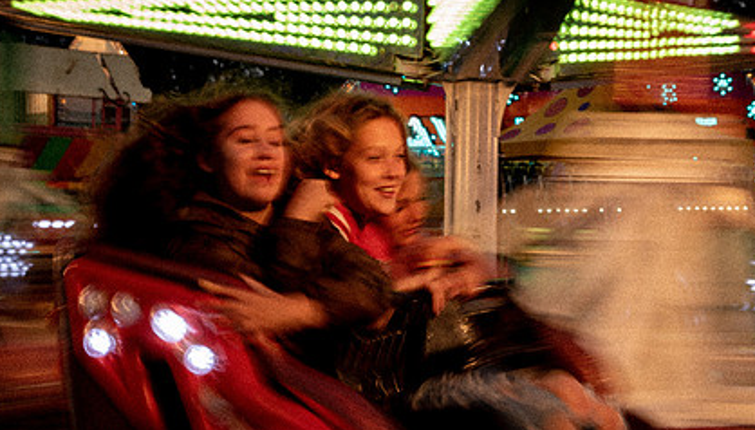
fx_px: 1245
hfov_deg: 33.6
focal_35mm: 62
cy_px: 164
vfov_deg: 19.6
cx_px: 453
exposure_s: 1/10
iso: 100
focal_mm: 35
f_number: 5.6
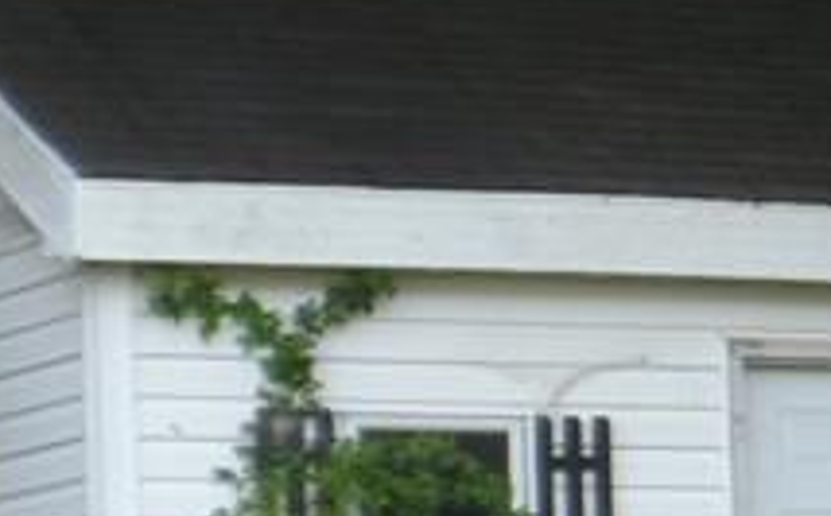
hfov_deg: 5.7
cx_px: 579
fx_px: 8389
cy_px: 753
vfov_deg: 3.5
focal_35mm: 371
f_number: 4.3
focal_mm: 11.9
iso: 80
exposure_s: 1/60
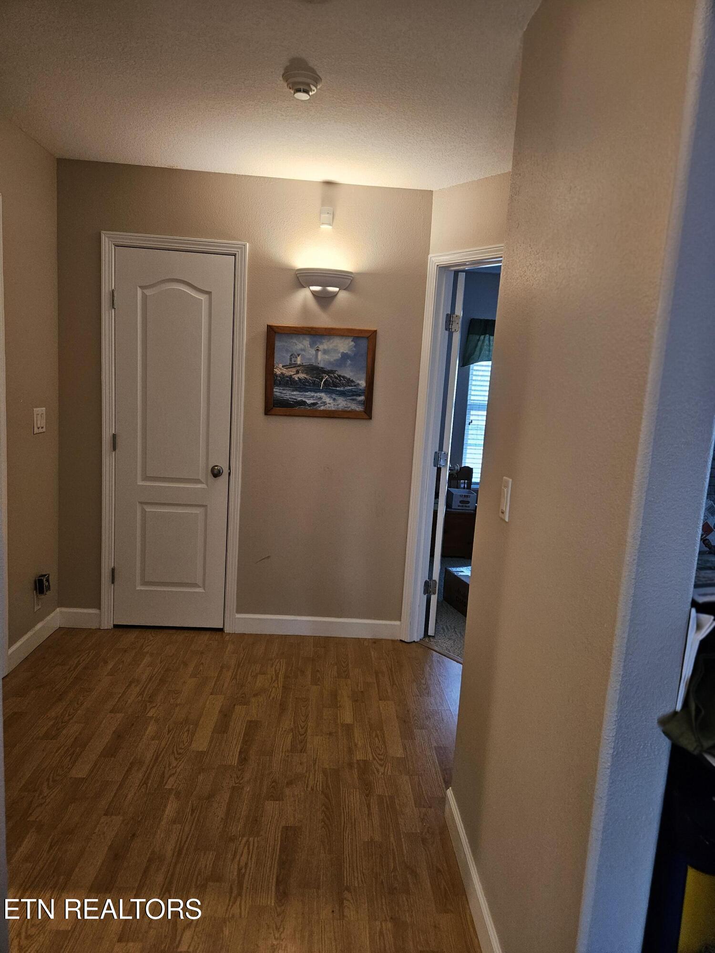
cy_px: 476
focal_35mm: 23
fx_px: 633
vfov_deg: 73.9
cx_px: 358
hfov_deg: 58.9
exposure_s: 1/120
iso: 250
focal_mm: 5.4
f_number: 1.8
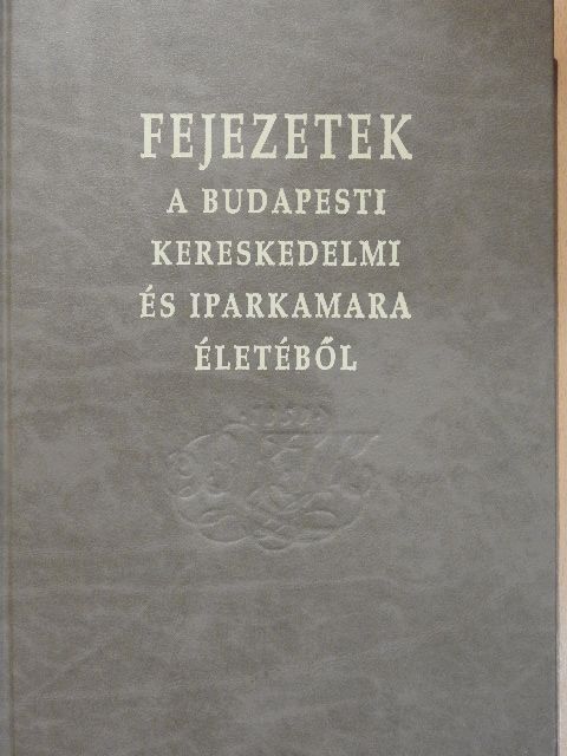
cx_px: 284
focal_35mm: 45
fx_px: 983
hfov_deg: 32.2
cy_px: 378
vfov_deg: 42.1
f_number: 4
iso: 800
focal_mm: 8.1
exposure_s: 1/80
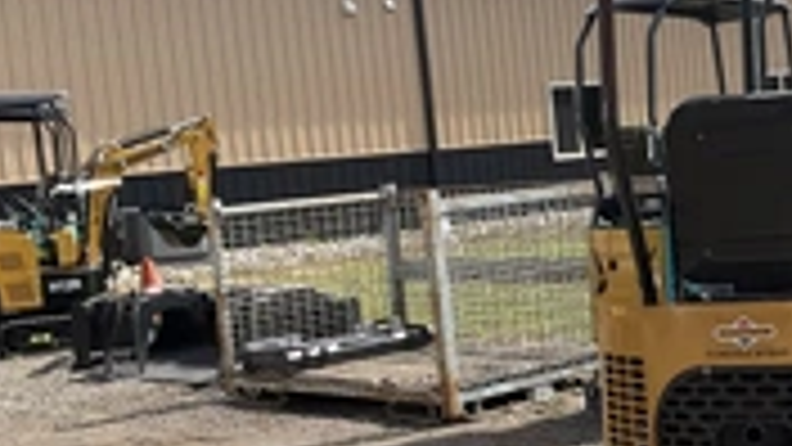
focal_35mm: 72
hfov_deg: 28.3
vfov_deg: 16.7
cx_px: 702
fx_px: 1512
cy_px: 302
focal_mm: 3
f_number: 1.8
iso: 25
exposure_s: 1/1577
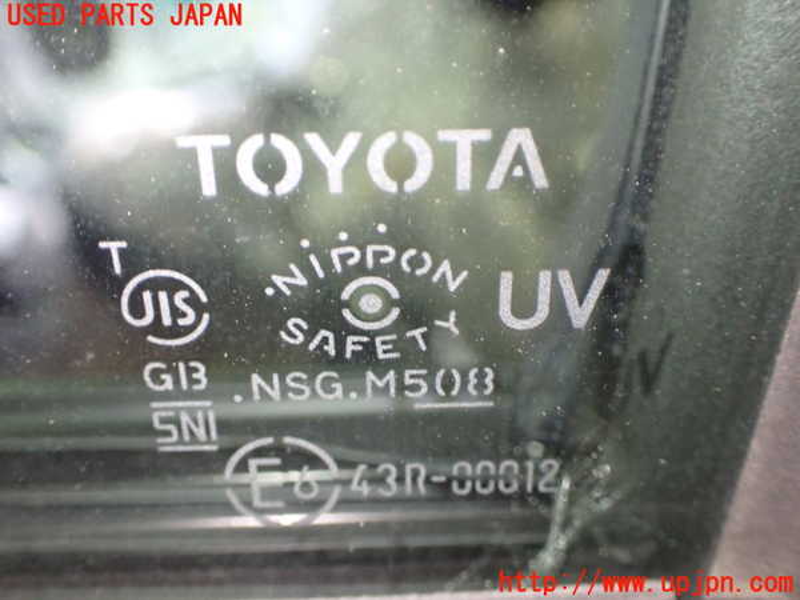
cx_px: 400
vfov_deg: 37.7
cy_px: 300
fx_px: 878
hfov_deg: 49.0
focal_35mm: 38
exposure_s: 1/40
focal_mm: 6.83
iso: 1000
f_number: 2.7
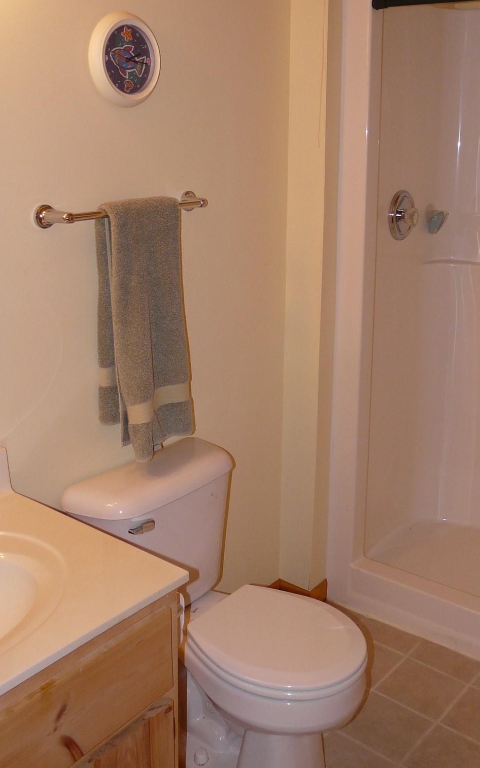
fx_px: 817
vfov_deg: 49.9
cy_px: 288
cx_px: 237
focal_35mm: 39
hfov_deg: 32.8
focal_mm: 4.6
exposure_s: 1/30
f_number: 2.8
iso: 100
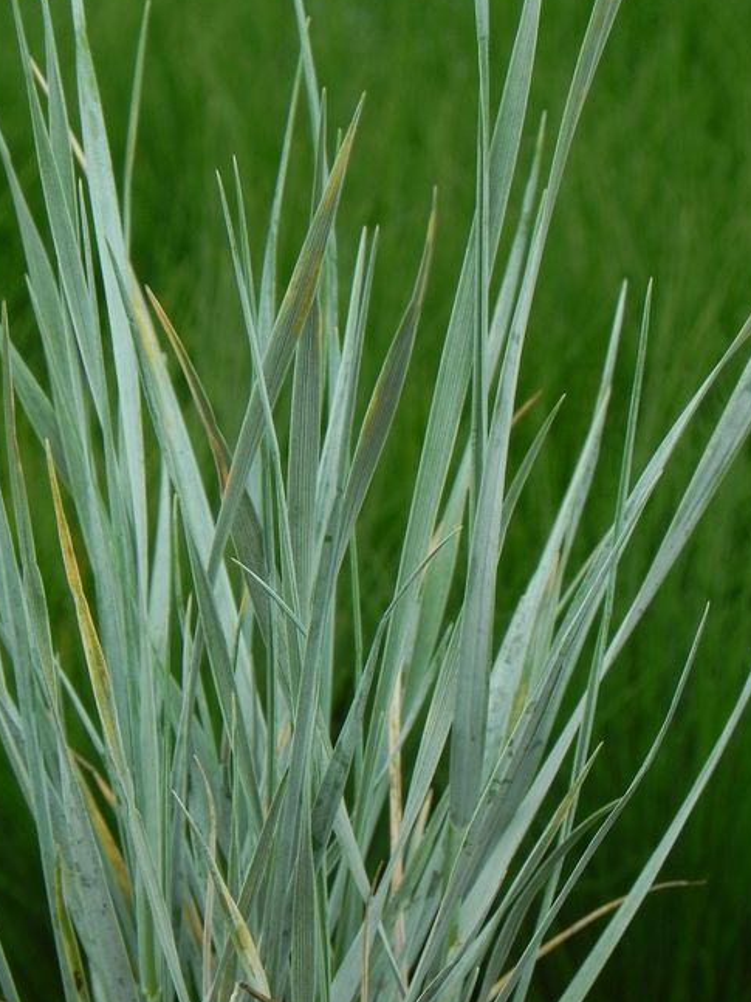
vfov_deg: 7.6
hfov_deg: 5.7
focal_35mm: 262
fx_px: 7581
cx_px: 344
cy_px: 573
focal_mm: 37.7
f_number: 5
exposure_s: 1/250
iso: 160
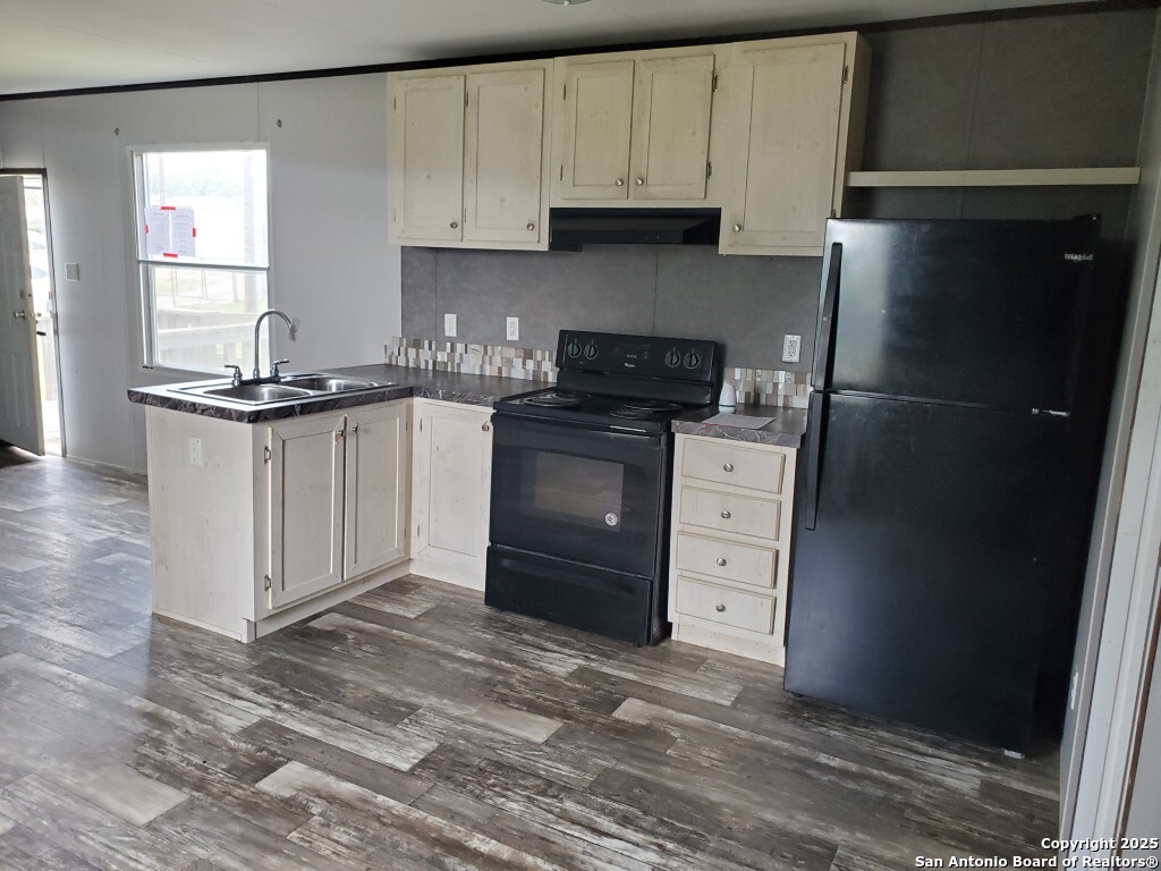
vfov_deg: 53.1
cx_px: 580
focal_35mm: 26
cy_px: 436
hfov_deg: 67.3
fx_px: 872
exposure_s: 1/120
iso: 320
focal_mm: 4.3
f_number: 2.4
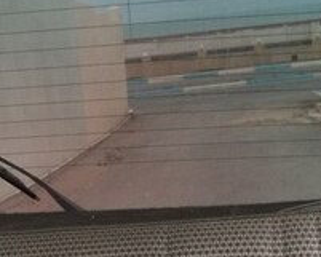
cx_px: 42
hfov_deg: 20.2
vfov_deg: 15.8
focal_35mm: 93
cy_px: 322
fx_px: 884
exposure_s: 1/33
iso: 125
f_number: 2.2
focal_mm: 4.15
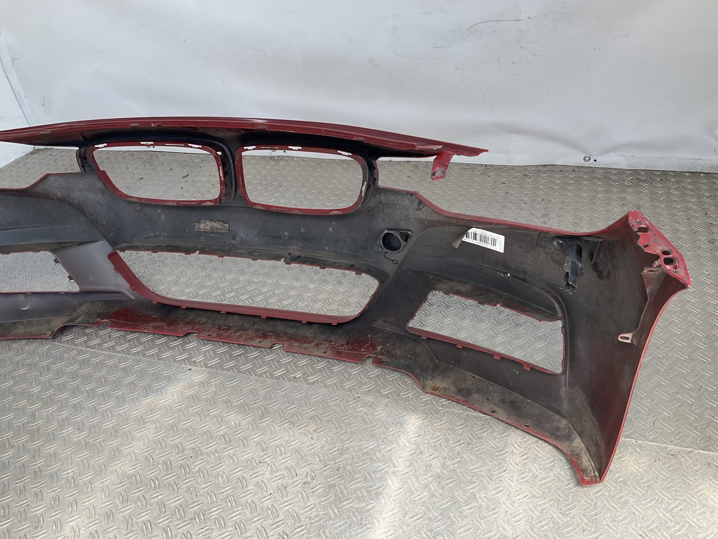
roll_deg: +5.6
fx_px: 602
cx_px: 359
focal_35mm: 29
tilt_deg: -35.1
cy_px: 270
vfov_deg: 48.2
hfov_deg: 61.7
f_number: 1.8
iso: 16
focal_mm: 3
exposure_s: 1/234
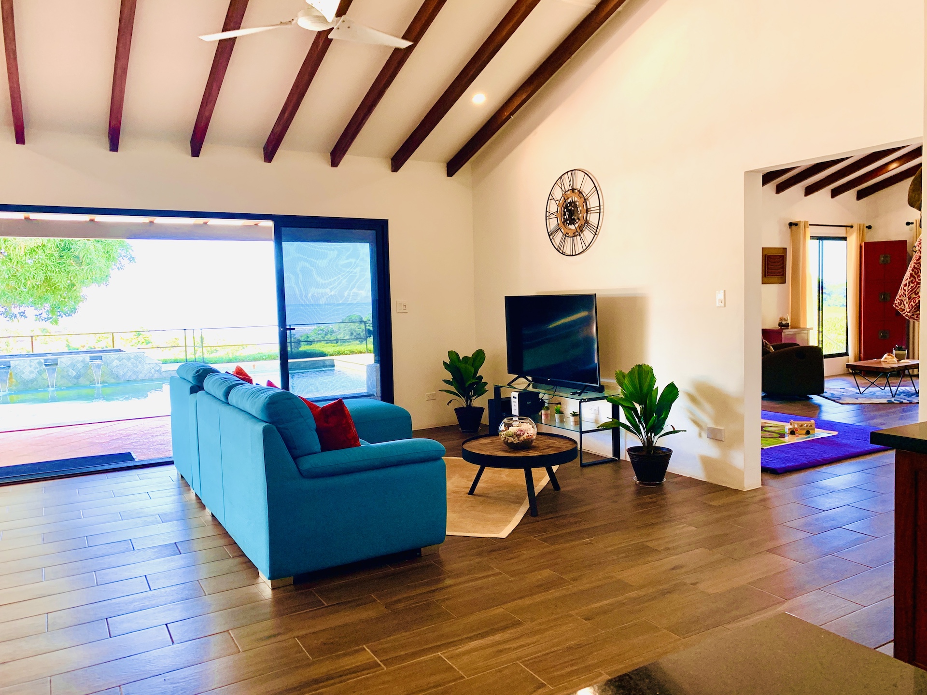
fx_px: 696
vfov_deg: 53.1
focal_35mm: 26
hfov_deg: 67.3
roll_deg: +0.9
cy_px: 348
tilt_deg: -3.5
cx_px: 464
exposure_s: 1/116
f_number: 1.8
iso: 100
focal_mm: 4.25
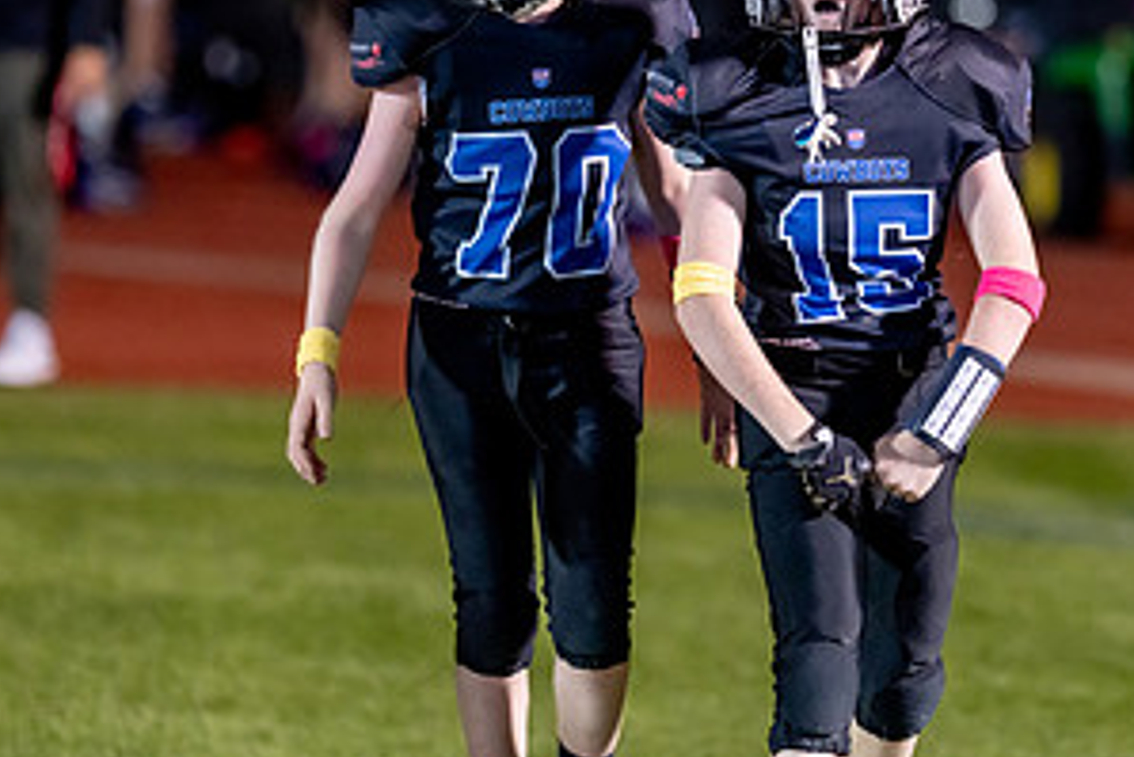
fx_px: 9044
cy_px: 291
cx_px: 740
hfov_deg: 7.2
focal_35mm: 287
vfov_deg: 4.8
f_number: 2
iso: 2000
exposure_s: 1/1000
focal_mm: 135
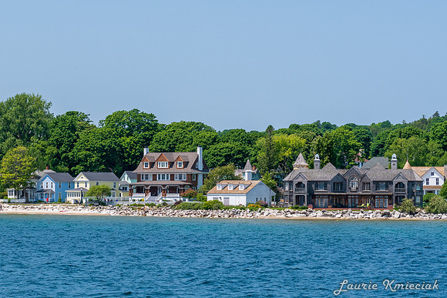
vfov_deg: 12.5
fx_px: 1366
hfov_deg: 18.6
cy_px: 188
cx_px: 164
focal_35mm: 110
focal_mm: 58
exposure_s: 1/2500
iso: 360
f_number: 5.6
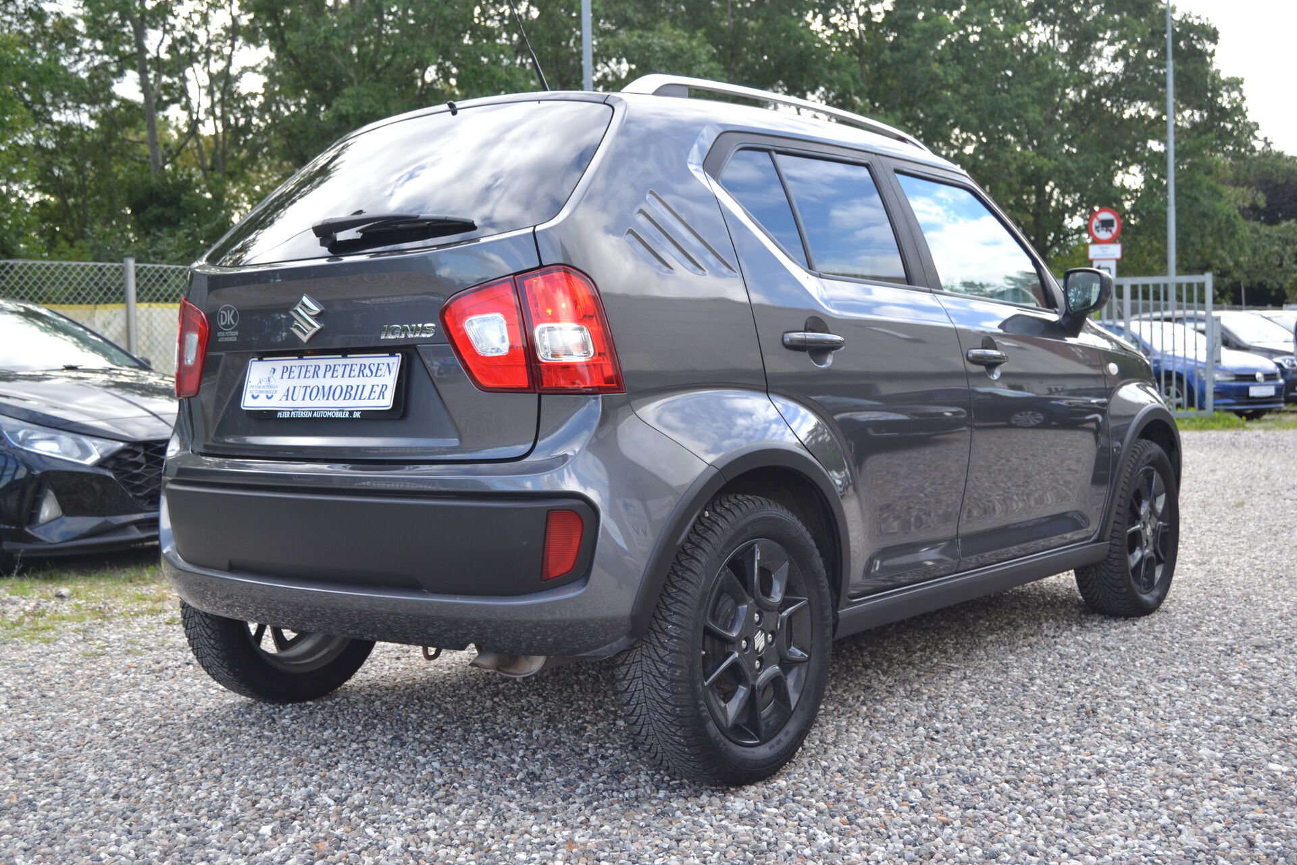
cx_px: 648
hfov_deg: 49.6
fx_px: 1405
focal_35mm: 39
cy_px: 432
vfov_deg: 34.2
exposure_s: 1/125
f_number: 5.6
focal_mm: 26
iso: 140
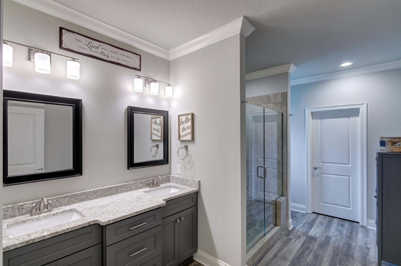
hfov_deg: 95.1
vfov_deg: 71.8
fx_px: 183
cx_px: 200
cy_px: 133
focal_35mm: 16
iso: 400
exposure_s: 1/30
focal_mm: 11
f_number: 9
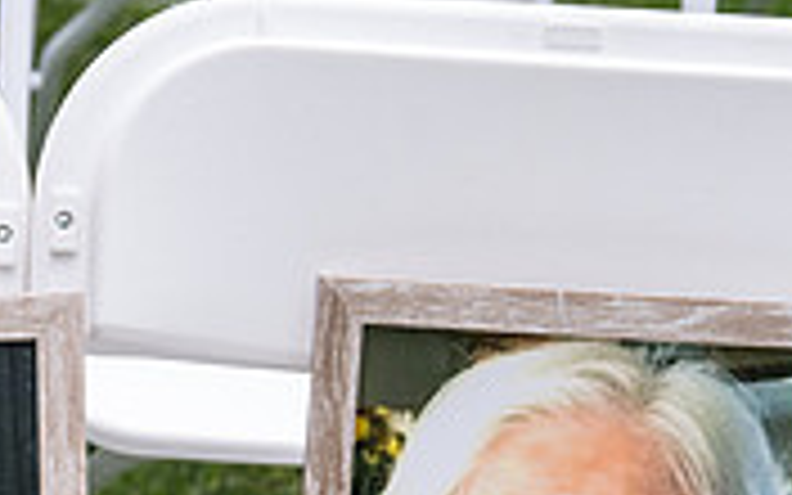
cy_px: 578
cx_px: -68
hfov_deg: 12.3
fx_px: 3626
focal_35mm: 168
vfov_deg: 7.7
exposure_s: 1/320
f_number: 4.5
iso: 400
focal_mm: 50
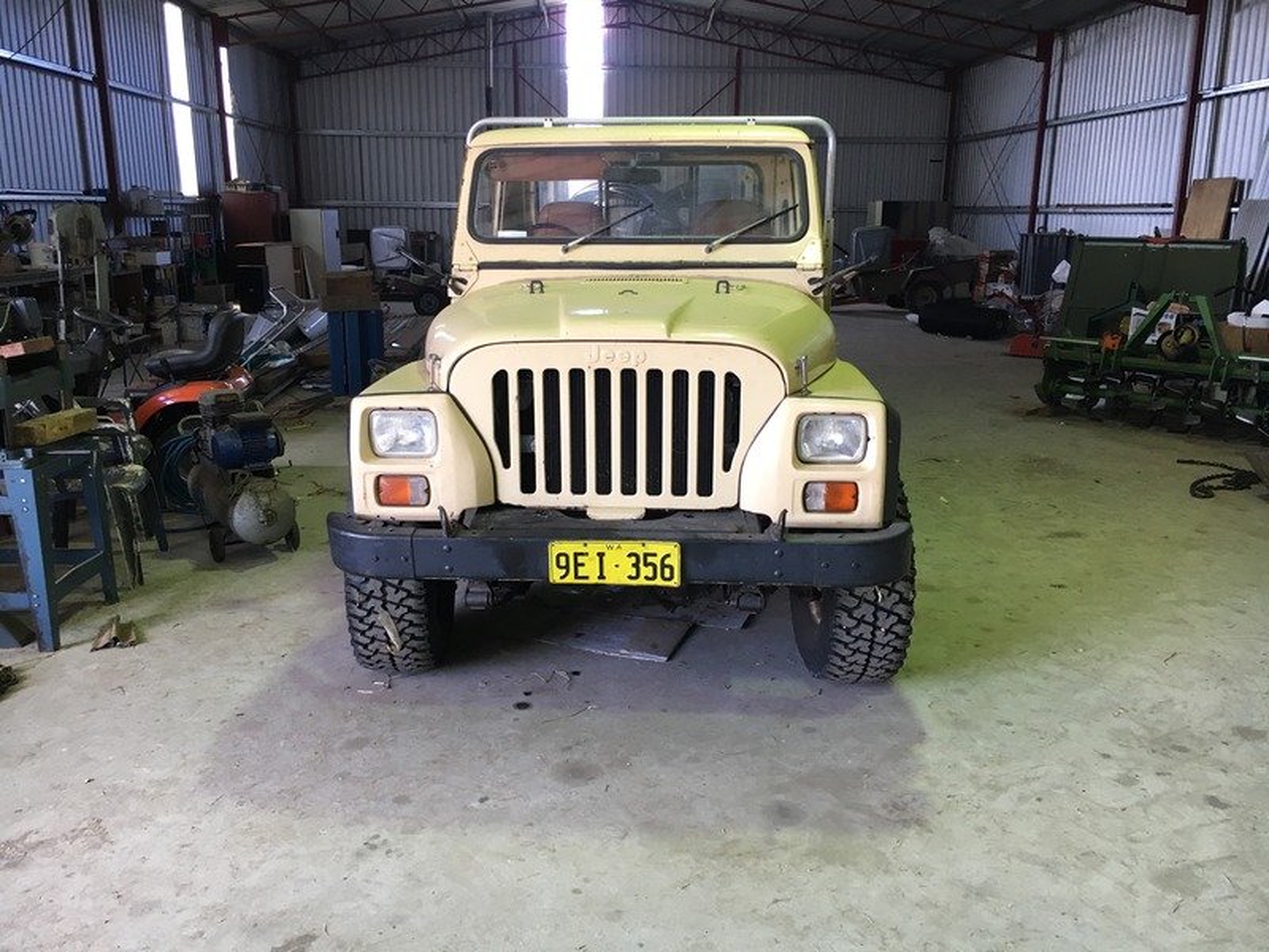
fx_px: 1063
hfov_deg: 61.7
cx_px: 634
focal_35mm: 29
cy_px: 476
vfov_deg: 48.2
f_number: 2.2
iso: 50
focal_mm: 4.15
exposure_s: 1/33
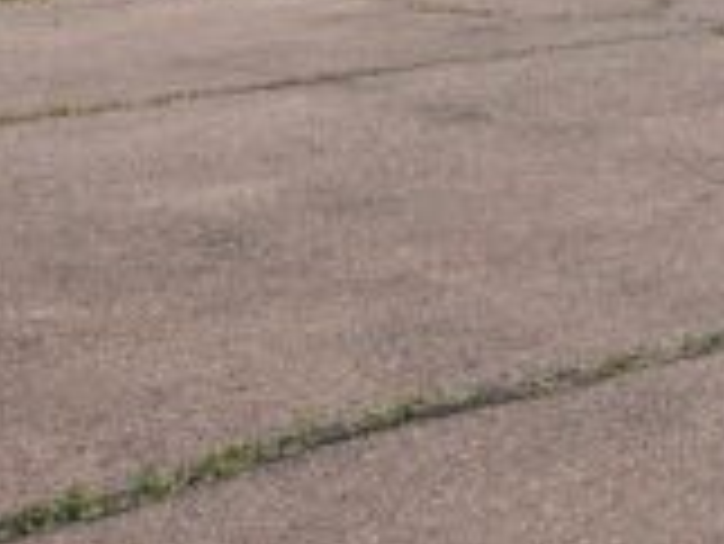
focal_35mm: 100
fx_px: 2093
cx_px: 1124
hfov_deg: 17.4
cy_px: -357
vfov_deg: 13.6
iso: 25
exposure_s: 1/2490
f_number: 1.8
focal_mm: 5.4
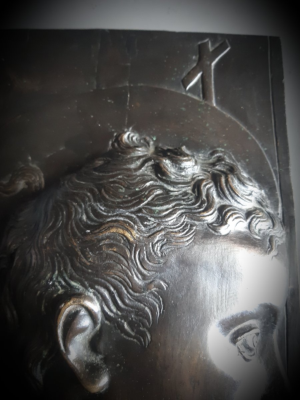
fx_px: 300
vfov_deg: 67.3
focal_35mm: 26
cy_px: 200
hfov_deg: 53.1
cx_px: 150
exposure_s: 1/25
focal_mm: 3.92
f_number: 1.7
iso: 320
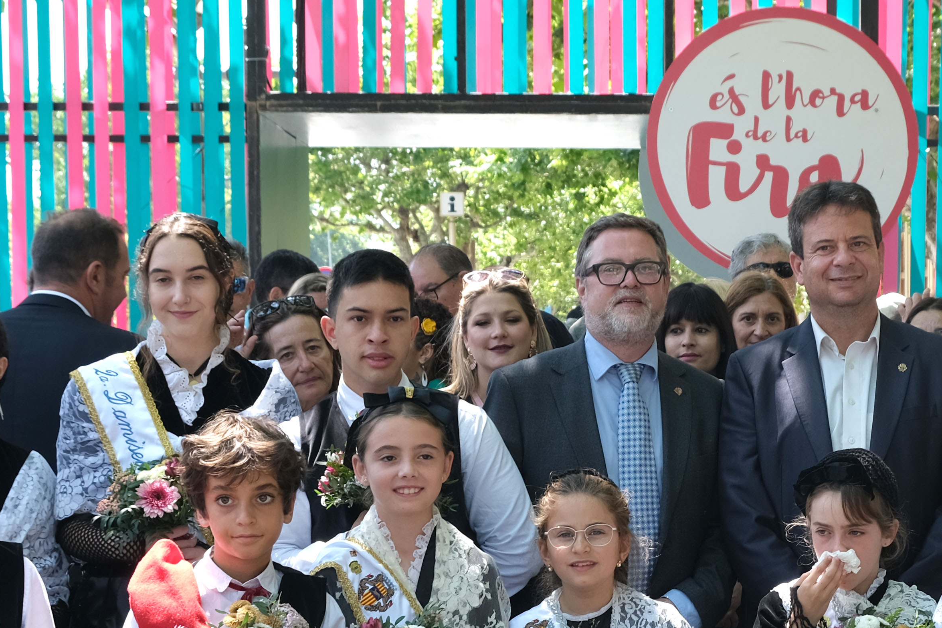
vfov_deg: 17.6
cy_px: 492
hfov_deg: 25.8
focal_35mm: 77
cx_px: 755
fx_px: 2015
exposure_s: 1/150
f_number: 4.5
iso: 160
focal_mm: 19.6
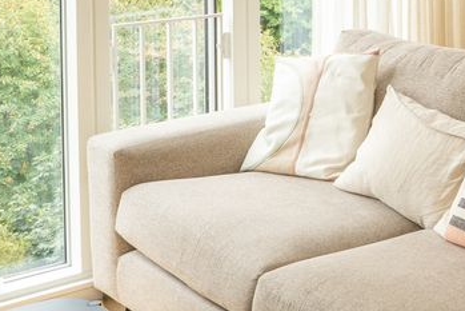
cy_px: -100
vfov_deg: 17.1
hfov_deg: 22.6
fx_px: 969
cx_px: 674
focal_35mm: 75
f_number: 8
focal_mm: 16
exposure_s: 1/60
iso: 400
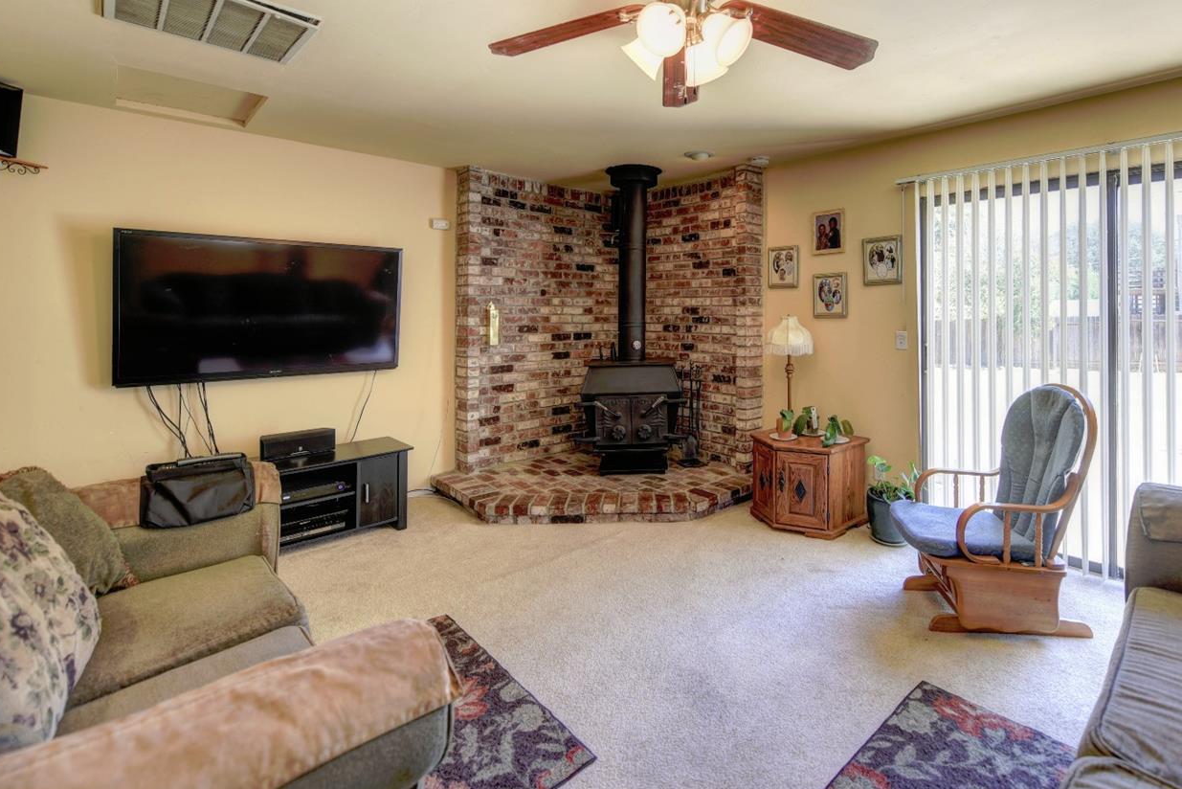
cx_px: 675
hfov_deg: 92.7
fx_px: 558
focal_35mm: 17
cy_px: 326
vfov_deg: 69.9
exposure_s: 1/30
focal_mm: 14
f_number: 2.8
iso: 100
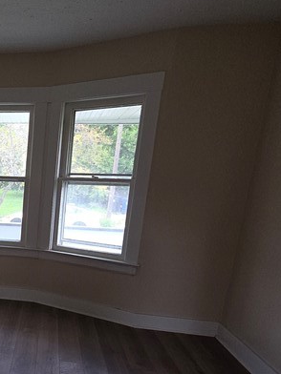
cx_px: -31
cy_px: 283
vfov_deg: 51.5
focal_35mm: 34
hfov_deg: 35.5
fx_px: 368
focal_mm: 2.2
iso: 64
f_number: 2.2
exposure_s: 1/60
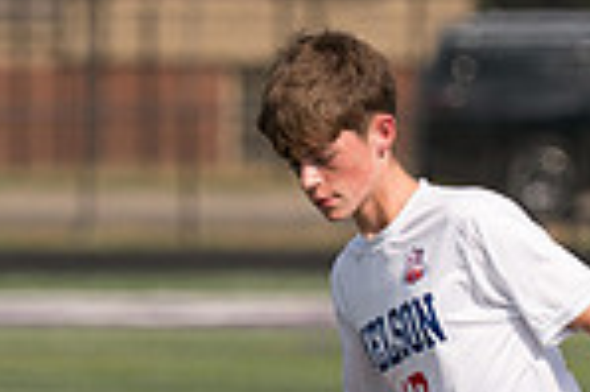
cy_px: 520
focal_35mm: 877
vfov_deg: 1.6
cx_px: 422
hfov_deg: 2.4
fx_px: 14357
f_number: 3.2
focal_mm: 142
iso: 100
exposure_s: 1/2000
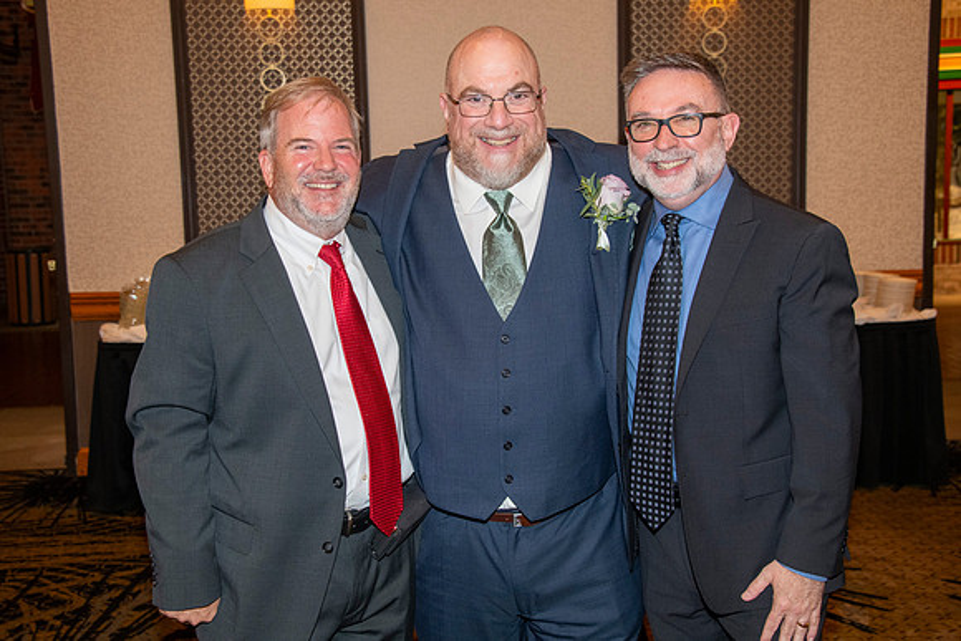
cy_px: 300
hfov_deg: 37.4
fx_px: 1419
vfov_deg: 25.5
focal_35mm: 53
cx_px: 480
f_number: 5.6
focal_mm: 50
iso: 2000
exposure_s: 1/60
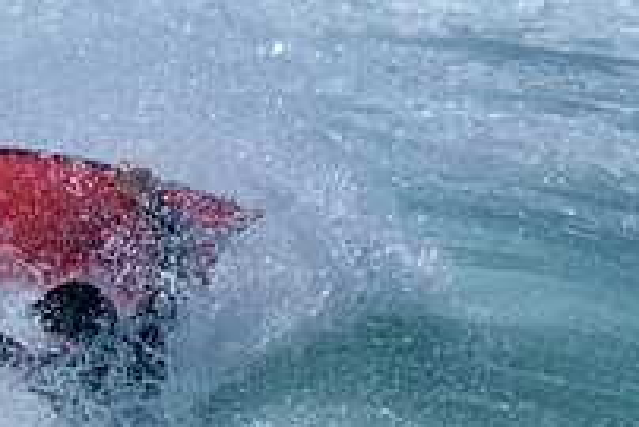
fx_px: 55951
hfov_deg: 0.7
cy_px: 651
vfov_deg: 0.4
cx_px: -52
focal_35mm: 3150
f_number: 11
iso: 320
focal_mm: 800
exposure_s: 1/2000
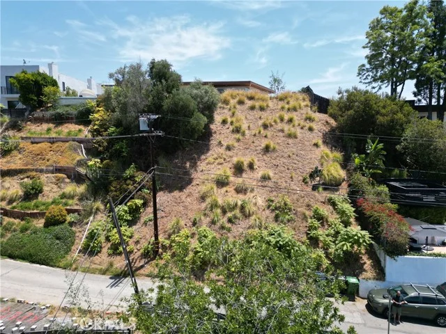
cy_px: 167
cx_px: 223
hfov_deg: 71.6
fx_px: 309
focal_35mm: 24
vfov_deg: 56.8
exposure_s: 1/2500
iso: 130
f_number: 1.7
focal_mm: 6.72
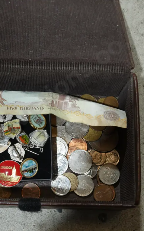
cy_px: 115
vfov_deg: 27.8
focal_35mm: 74
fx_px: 465
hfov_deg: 17.5
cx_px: 26
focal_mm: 26
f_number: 5.3
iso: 500
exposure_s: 1/60
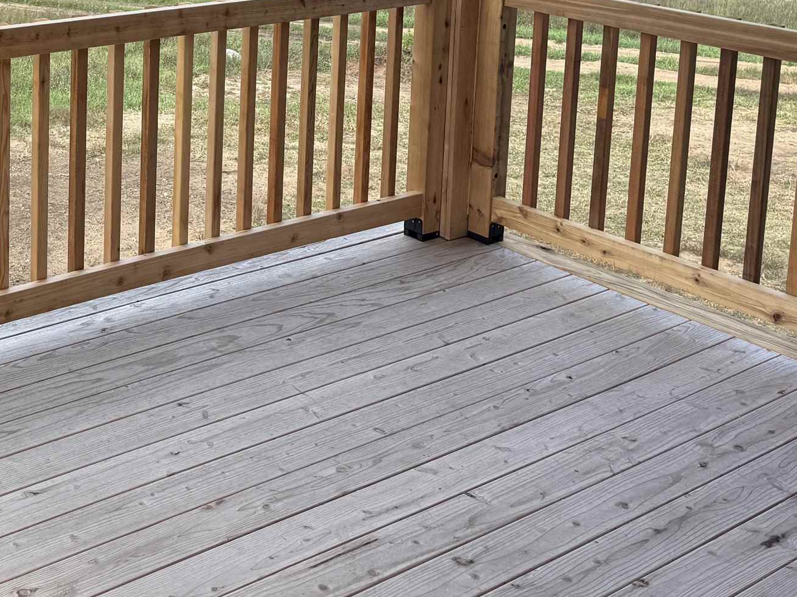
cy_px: -32
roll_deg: -1.0
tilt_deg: -8.4
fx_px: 1289
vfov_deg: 24.6
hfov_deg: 32.3
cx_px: 50
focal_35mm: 56
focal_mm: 6.76
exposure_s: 1/2370
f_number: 1.78
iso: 80
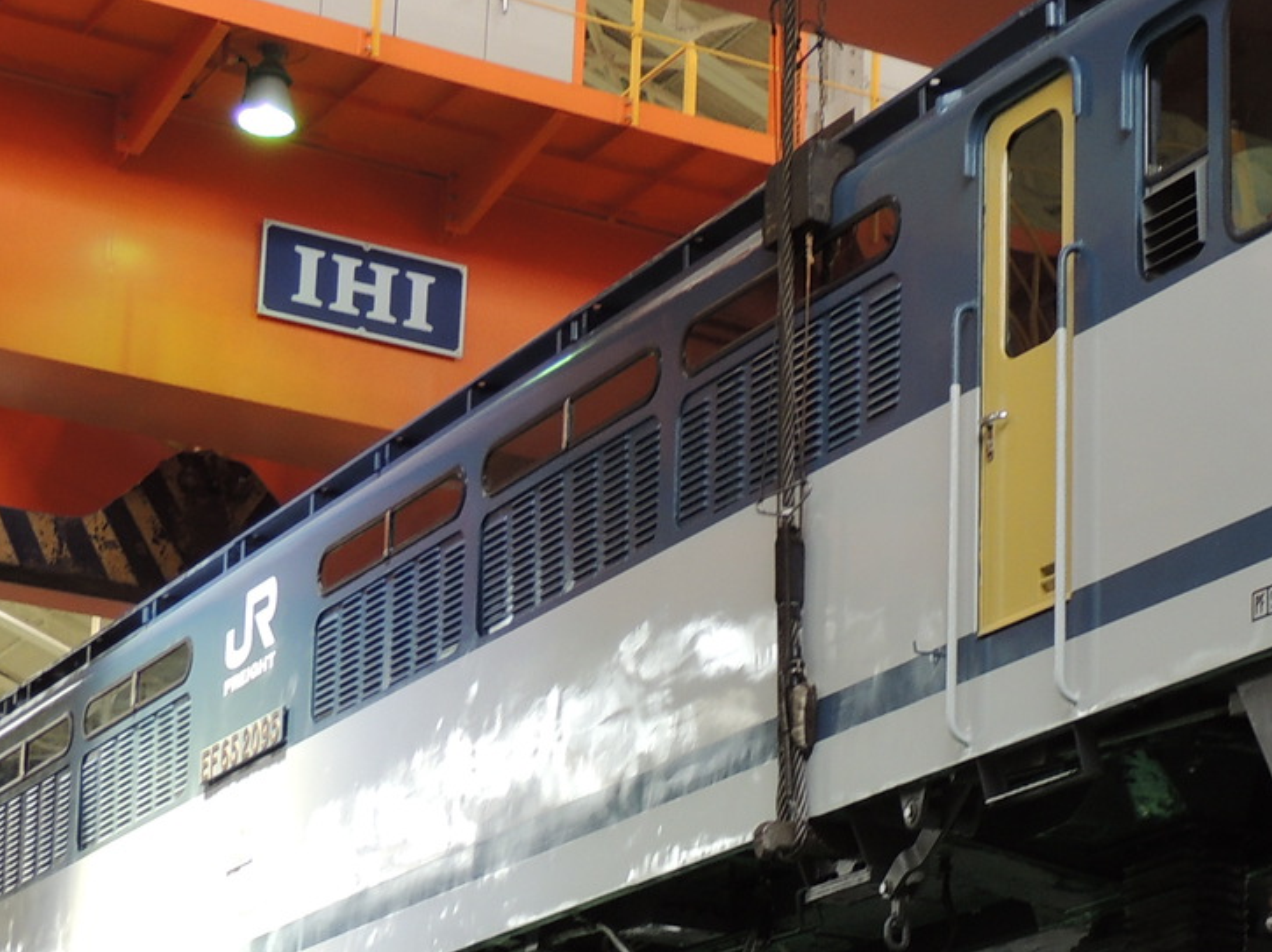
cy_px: 924
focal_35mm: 106
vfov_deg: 13.8
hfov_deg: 18.4
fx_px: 3893
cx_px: 997
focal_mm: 7.1
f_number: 3.3
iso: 110
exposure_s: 1/50
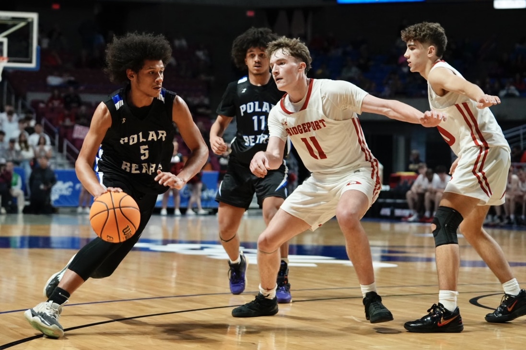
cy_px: 175
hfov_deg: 28.9
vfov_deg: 19.4
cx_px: 263
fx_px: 1022
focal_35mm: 70
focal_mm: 70
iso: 4000
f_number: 3.2
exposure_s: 1/1000
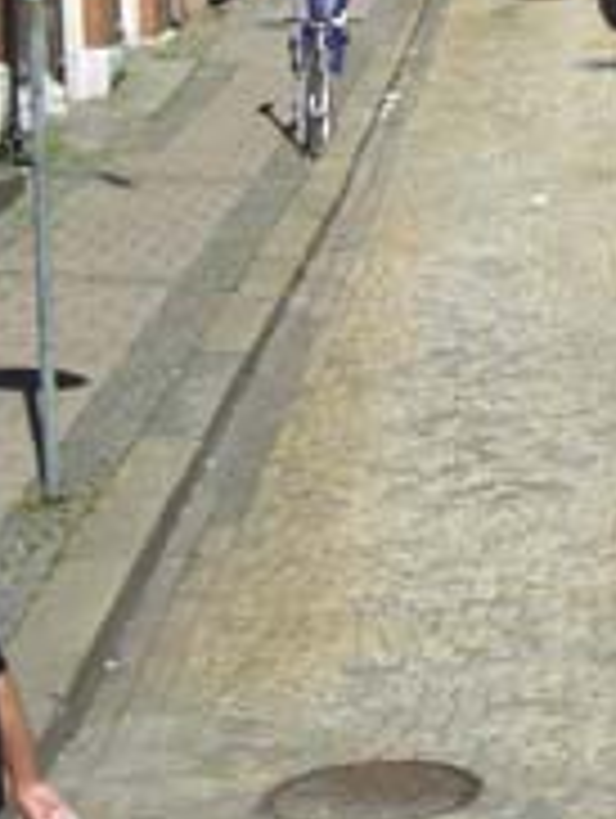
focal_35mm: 124
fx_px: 2935
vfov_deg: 15.5
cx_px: 699
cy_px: -50
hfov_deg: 11.8
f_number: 2.8
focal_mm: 6.8
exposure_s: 1/800
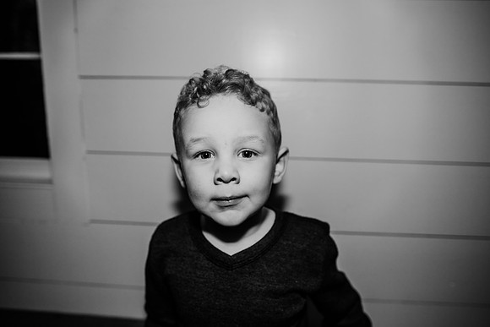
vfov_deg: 53.2
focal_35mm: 24
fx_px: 327
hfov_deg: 73.7
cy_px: 164
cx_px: 245
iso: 500
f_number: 2.8
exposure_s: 1/1000
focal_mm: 24
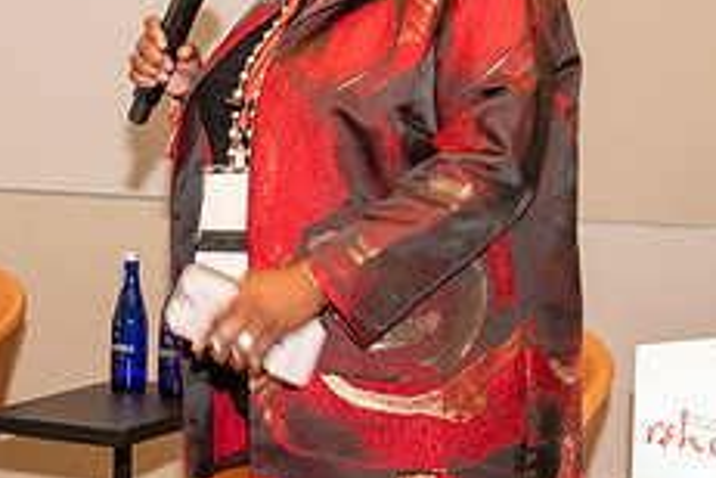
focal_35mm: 98
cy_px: 151
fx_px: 1949
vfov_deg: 13.9
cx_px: -152
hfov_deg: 19.5
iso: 2000
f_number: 9
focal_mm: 26
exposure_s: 1/60
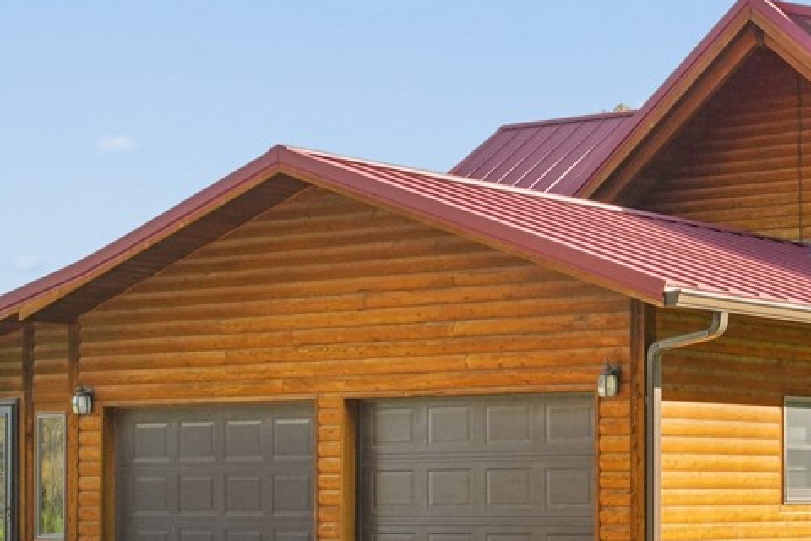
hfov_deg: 20.9
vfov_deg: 14.7
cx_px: 933
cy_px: 461
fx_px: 2072
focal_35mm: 92
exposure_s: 1/9
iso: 500
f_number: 9
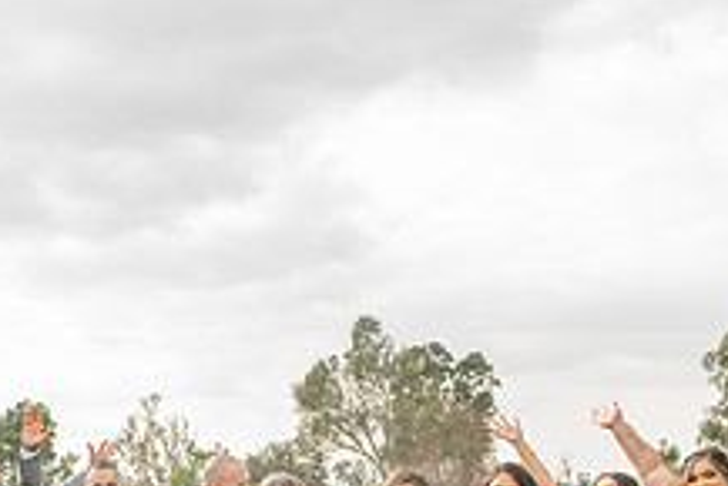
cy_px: 541
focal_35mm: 64
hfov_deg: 30.8
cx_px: 178
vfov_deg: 20.3
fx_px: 1295
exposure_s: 1/200
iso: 200
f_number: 6.3
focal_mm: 24
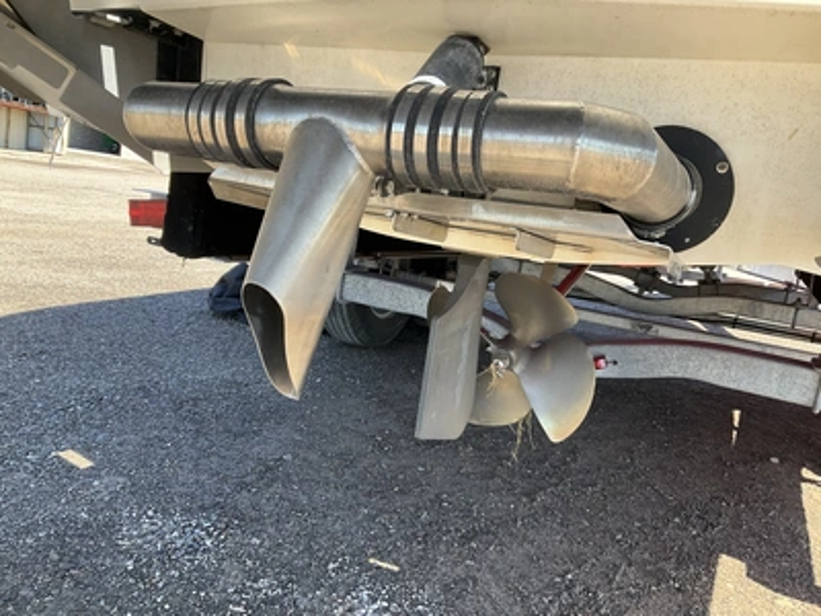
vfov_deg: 48.2
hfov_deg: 61.7
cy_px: 308
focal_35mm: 29
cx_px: 410
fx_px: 688
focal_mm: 3
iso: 25
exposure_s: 1/173
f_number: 1.8
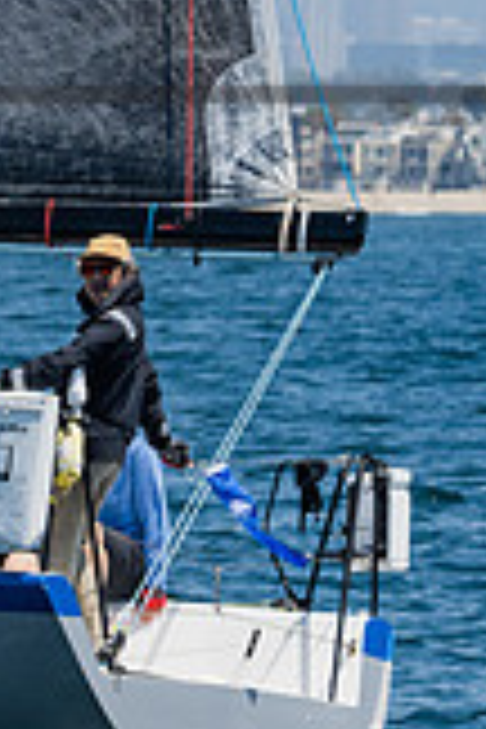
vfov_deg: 3.0
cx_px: -684
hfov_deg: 2.0
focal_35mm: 694
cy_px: 285
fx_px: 14052
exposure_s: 1/2000
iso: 250
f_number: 6.3
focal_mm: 160
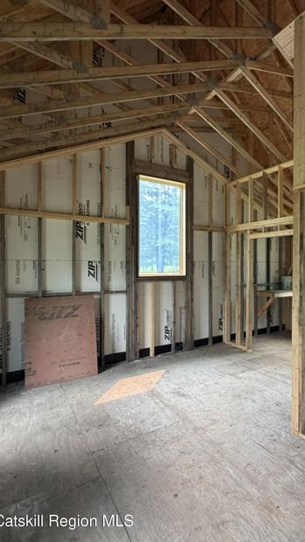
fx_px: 302
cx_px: 261
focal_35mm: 21
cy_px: 267
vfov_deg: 83.8
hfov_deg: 49.2
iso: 200
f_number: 2.2
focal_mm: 2.22
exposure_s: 1/121
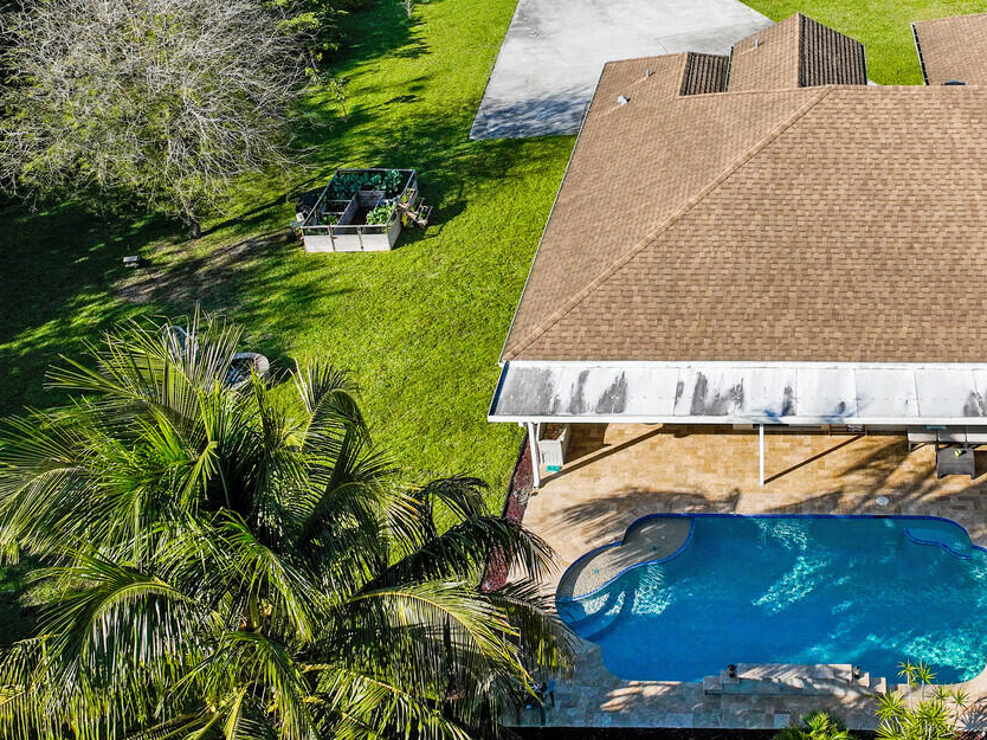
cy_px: 262
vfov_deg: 31.3
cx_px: 779
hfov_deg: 39.7
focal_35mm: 46
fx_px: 1311
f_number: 2.8
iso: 110
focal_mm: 12.29
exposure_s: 1/2500
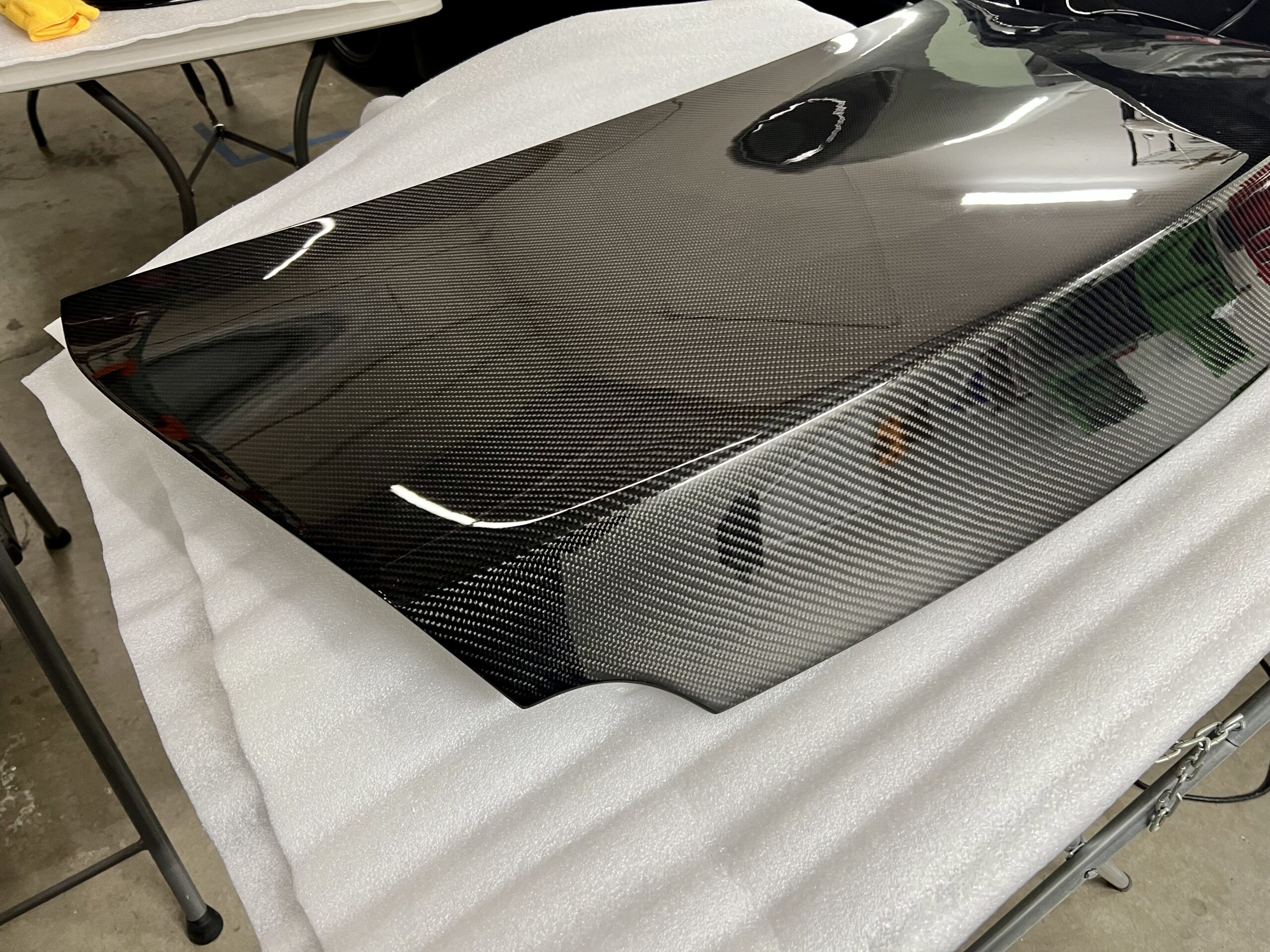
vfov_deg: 53.1
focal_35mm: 26
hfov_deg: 67.3
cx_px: 635
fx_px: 954
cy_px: 476
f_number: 1.5
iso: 160
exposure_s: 1/60
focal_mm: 5.7
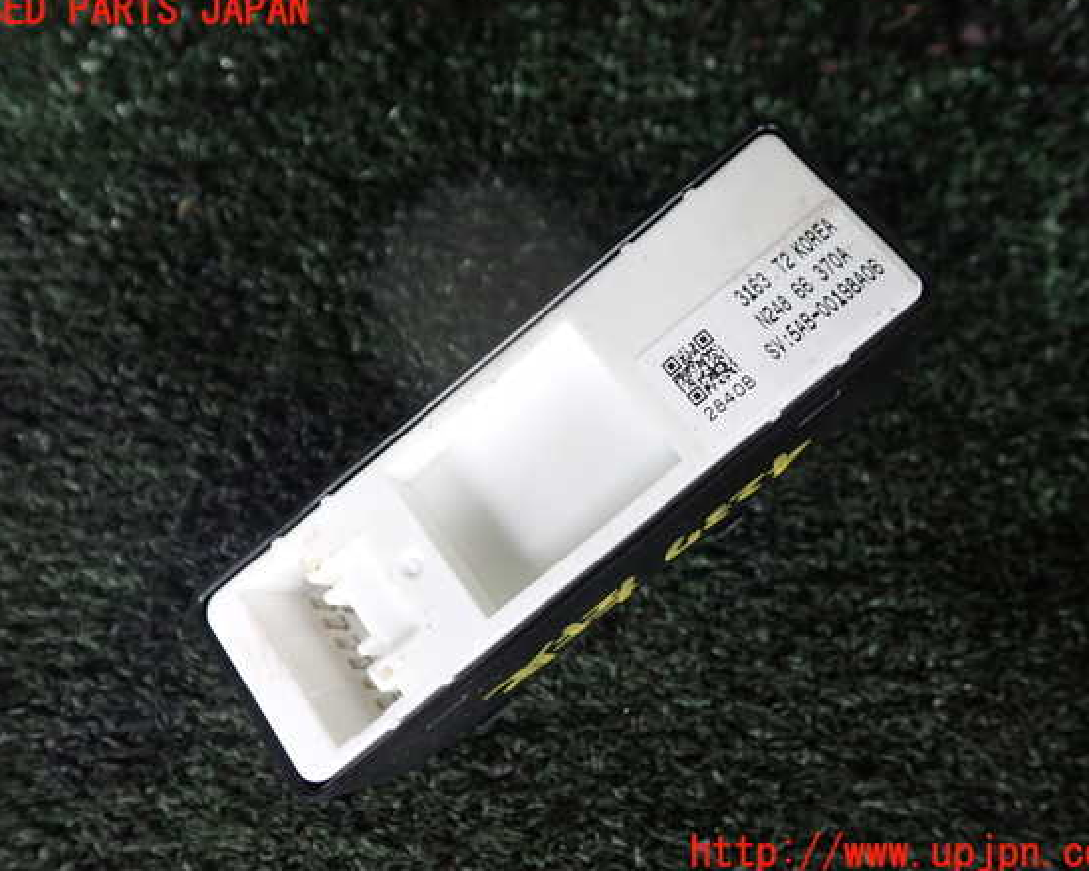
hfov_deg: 55.7
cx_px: 544
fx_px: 1031
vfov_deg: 45.8
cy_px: 433
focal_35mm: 32
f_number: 2.3
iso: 200
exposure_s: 1/50
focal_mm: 5.4
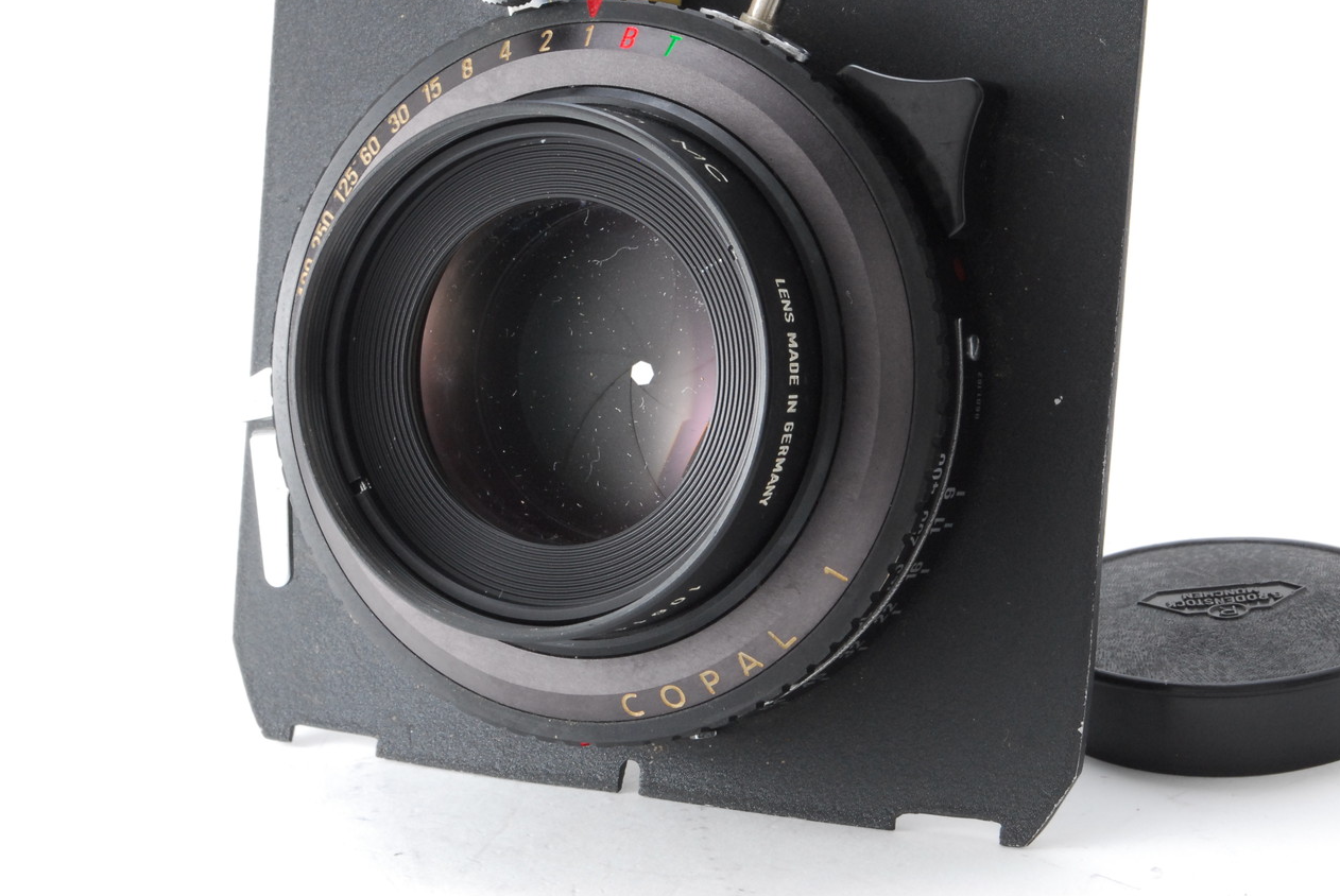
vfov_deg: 13.1
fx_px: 3898
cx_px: 700
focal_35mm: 105
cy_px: 336
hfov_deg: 19.5
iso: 500
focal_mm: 55
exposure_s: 1/100
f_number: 18
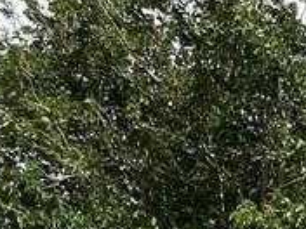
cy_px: 548
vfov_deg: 8.9
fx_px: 1335
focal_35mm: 151
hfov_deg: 10.2
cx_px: 866
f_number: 1.5
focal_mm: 5.7
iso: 50
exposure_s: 1/5076
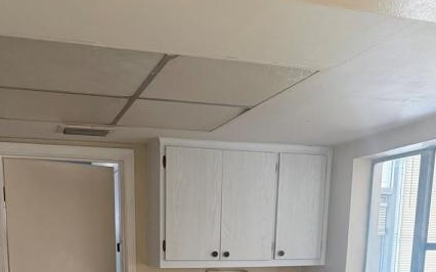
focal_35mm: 43
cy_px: 345
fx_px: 511
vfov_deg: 25.9
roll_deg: -1.0
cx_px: 179
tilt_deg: -11.3
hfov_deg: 46.0
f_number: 1.78
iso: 400
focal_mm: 6.76
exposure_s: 1/60
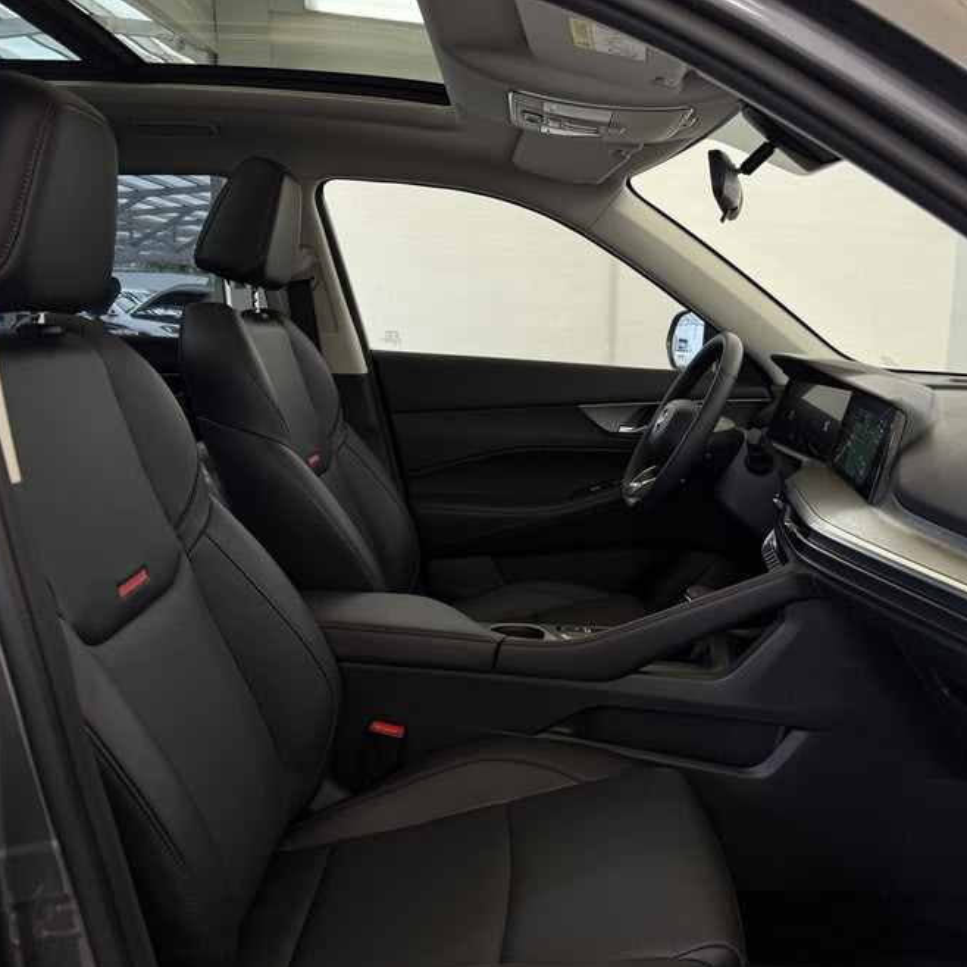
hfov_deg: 55.2
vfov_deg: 55.6
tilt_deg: -11.2
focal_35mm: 29
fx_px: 917
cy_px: 493
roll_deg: -1.2
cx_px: 576
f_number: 1.78
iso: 80
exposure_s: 1/201
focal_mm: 6.76
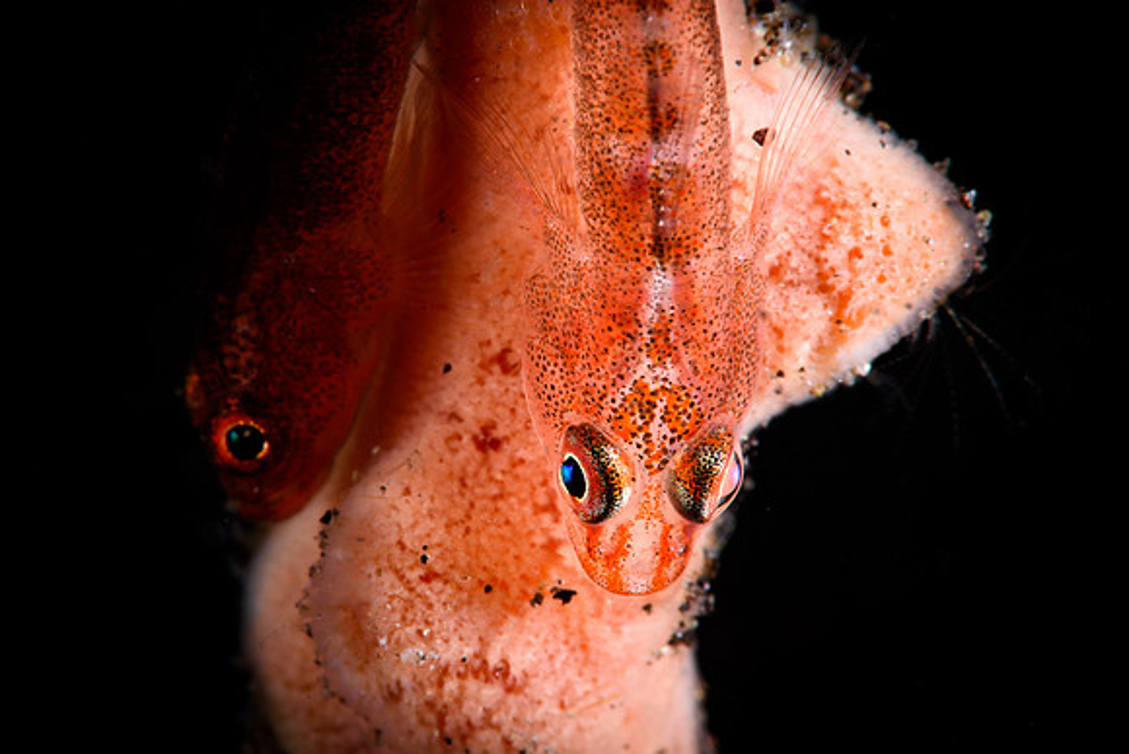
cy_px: 415
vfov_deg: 7.9
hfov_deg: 11.8
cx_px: 564
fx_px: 5440
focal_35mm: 173
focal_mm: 105
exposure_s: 1/250
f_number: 32
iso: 100
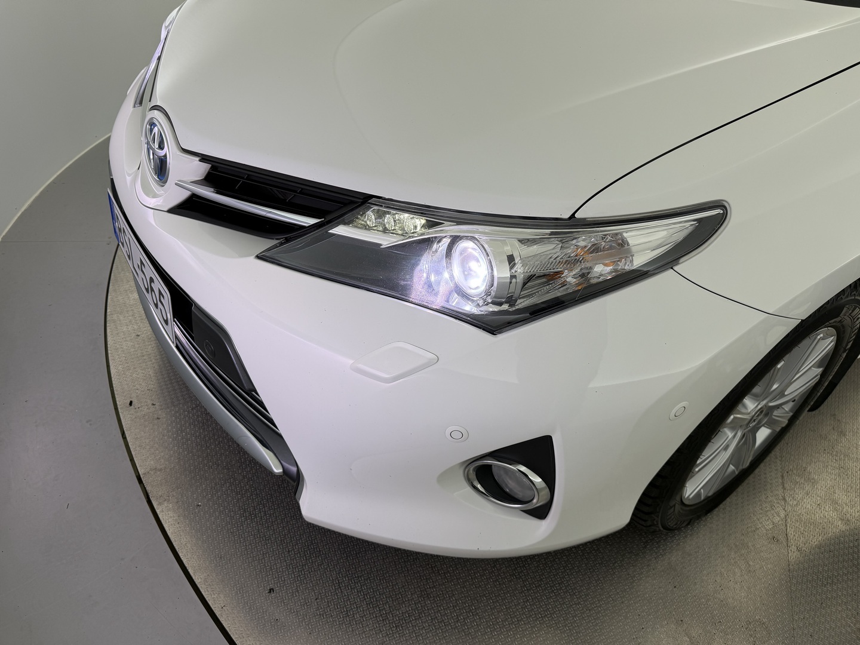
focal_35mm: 24
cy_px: 322
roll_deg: -7.9
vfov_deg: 56.8
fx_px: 596
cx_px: 430
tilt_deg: -36.7
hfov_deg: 71.6
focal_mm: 6.76
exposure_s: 1/100
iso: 80
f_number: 1.78
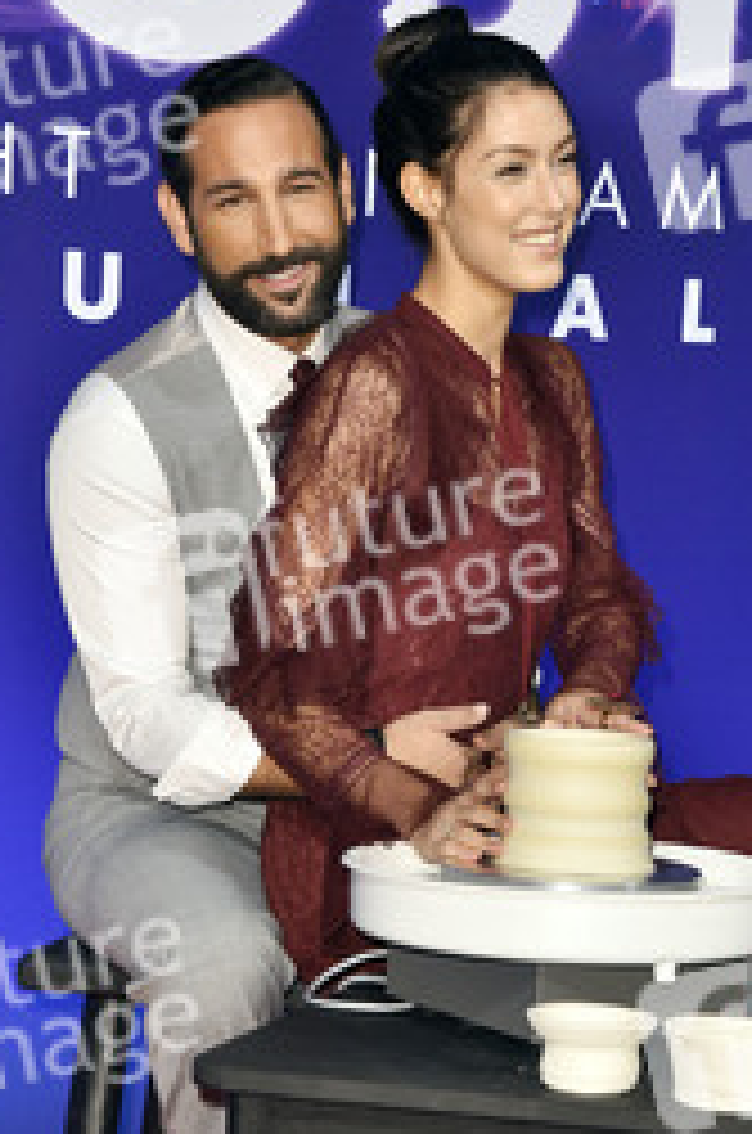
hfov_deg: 11.0
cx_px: 459
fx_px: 3901
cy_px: 801
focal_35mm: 124
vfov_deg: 16.5
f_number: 6.3
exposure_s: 1/200
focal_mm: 78
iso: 800
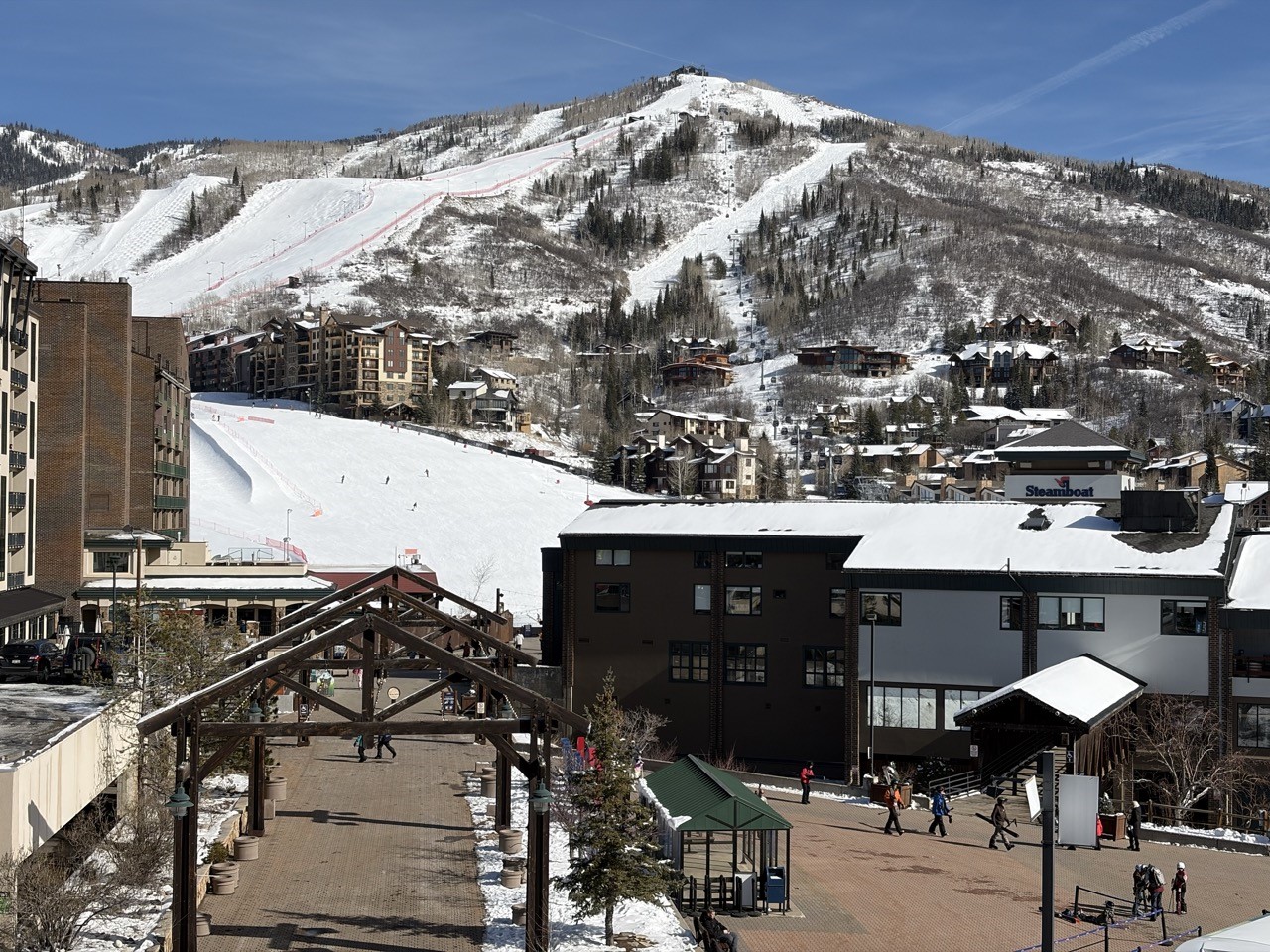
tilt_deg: +1.5
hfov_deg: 36.8
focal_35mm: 52
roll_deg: -0.4
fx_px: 1908
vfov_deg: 28.0
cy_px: 476
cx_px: 635
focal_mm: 5.96
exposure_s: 1/7813
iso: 40
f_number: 1.6
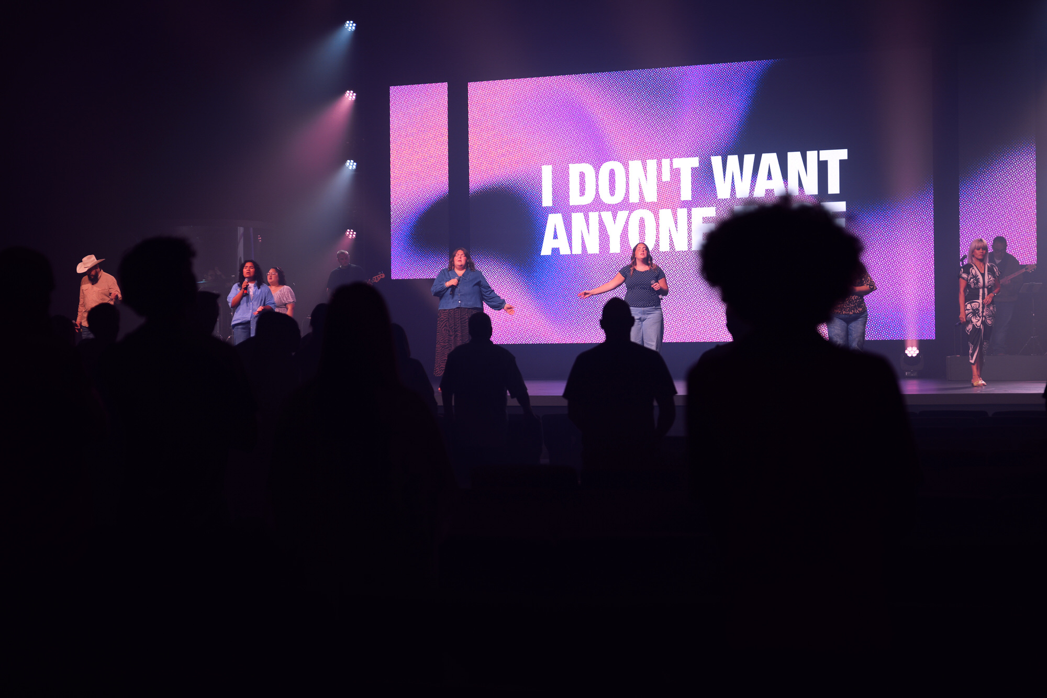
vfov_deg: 23.0
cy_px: 349
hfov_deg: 33.9
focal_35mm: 59
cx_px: 524
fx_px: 1716
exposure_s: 1/60
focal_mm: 59
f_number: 2.8
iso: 200
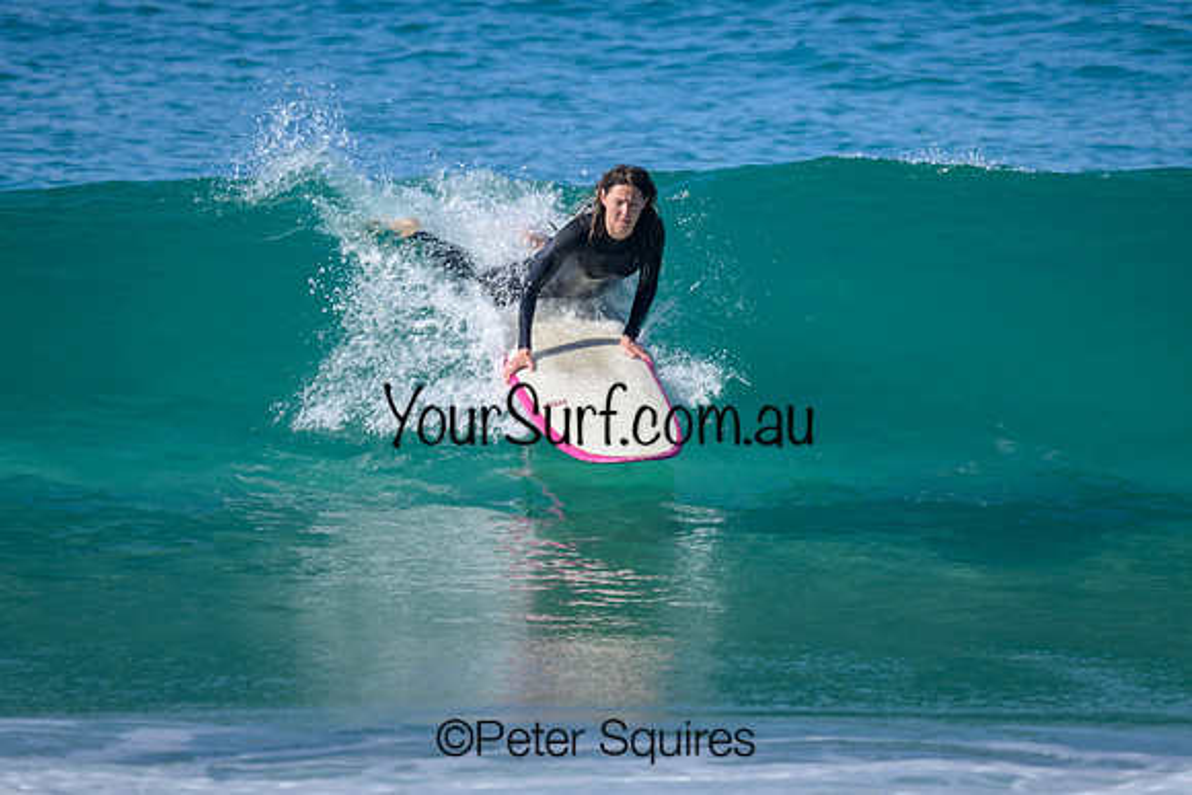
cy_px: 320
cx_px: 607
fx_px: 36385
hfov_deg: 1.9
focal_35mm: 1099
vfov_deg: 1.3
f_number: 6.3
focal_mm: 800
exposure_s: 1/2000
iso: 500
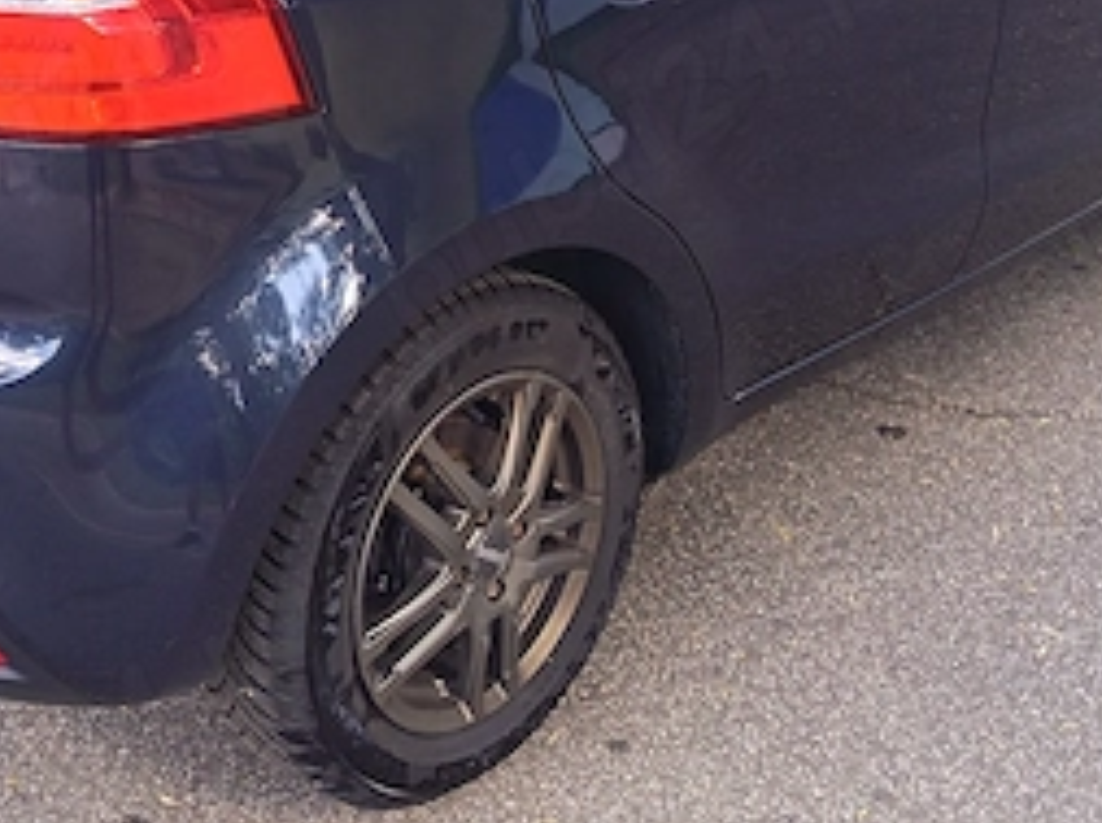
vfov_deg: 25.2
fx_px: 1812
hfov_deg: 33.5
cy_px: 170
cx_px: 348
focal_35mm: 57
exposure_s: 1/100
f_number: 1.75
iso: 358
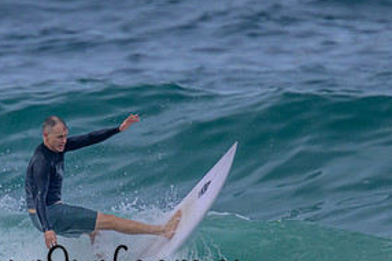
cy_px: 209
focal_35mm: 2186
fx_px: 23814
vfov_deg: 0.6
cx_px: 39
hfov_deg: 0.9
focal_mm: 800
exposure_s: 1/2000
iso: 720
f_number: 11
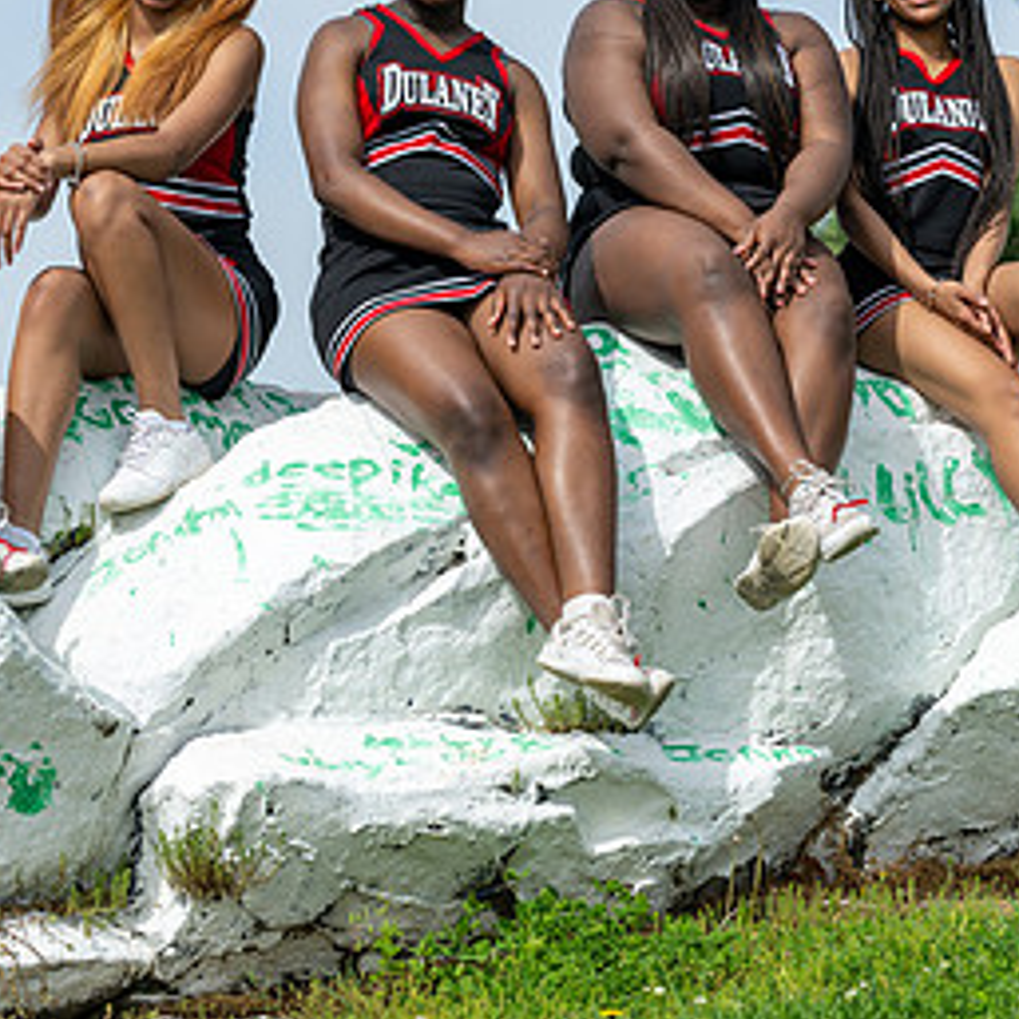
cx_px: 394
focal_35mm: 170
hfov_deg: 10.3
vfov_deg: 10.2
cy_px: 83
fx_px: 5662
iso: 64
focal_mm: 70
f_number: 5
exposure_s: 1/320
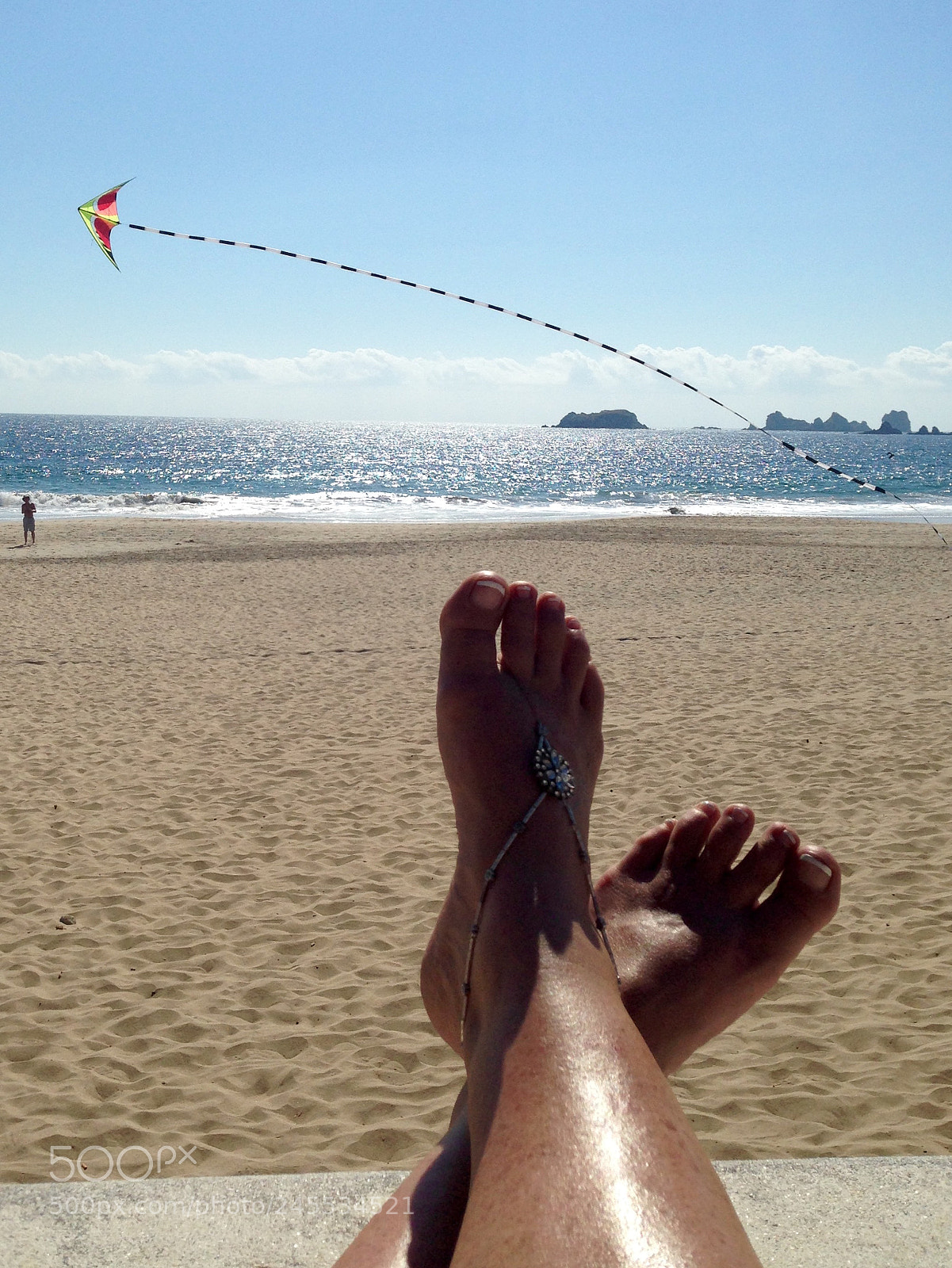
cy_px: 634
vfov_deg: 55.3
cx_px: 476
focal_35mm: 33
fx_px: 1209
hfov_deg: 43.0
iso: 50
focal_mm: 4.12
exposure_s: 1/5435
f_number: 2.4
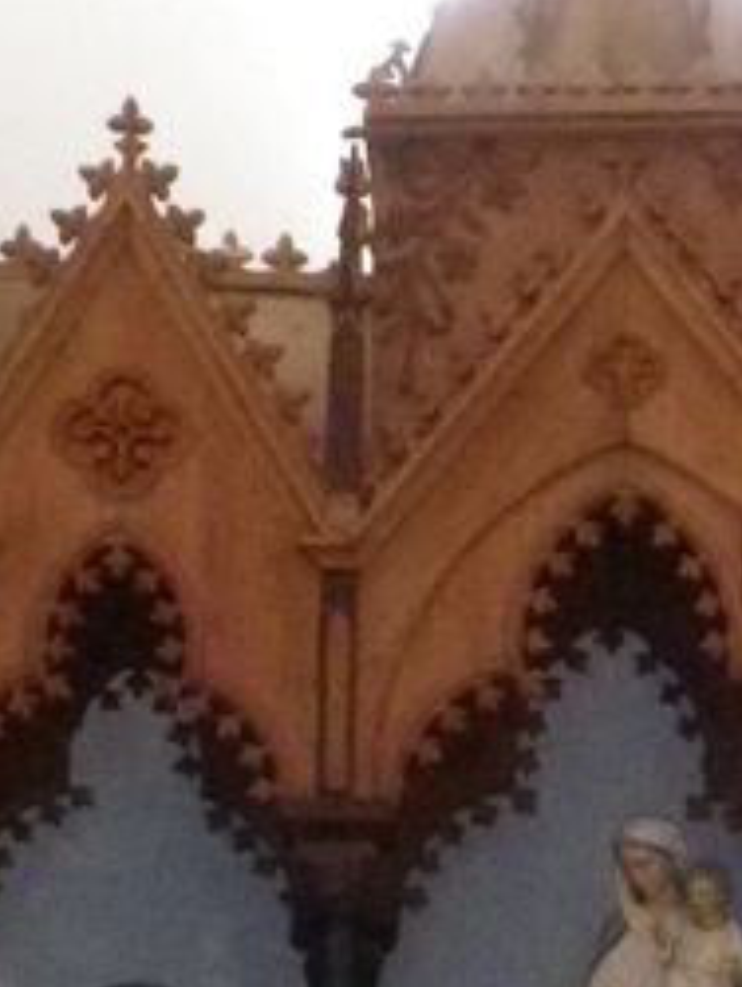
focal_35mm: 163
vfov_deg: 11.9
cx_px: 758
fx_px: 4651
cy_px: 1153
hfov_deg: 9.1
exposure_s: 1/50
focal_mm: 6.1
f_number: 3.5
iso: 800
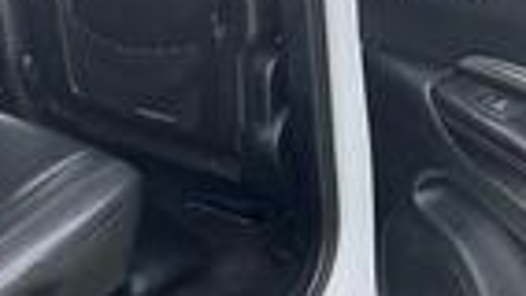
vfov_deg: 13.9
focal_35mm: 86
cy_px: -4
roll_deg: +0.8
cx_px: 448
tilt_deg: -17.9
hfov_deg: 24.2
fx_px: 1200
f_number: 1.8
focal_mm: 3
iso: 25
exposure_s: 1/206
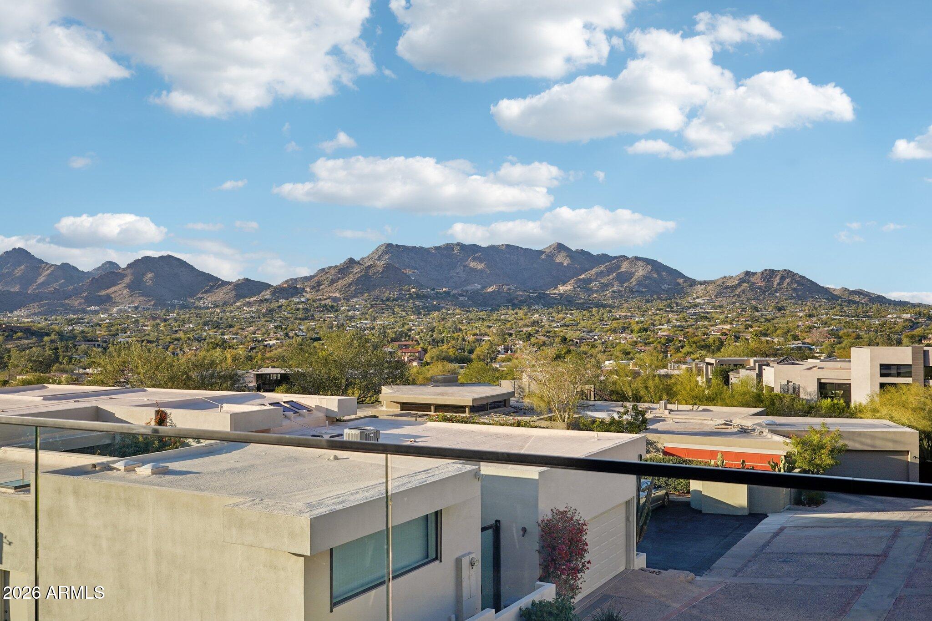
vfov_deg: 37.8
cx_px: 466
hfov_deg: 54.4
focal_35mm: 35
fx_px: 906
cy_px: 310
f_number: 8
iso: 400
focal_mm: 35
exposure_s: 1/640
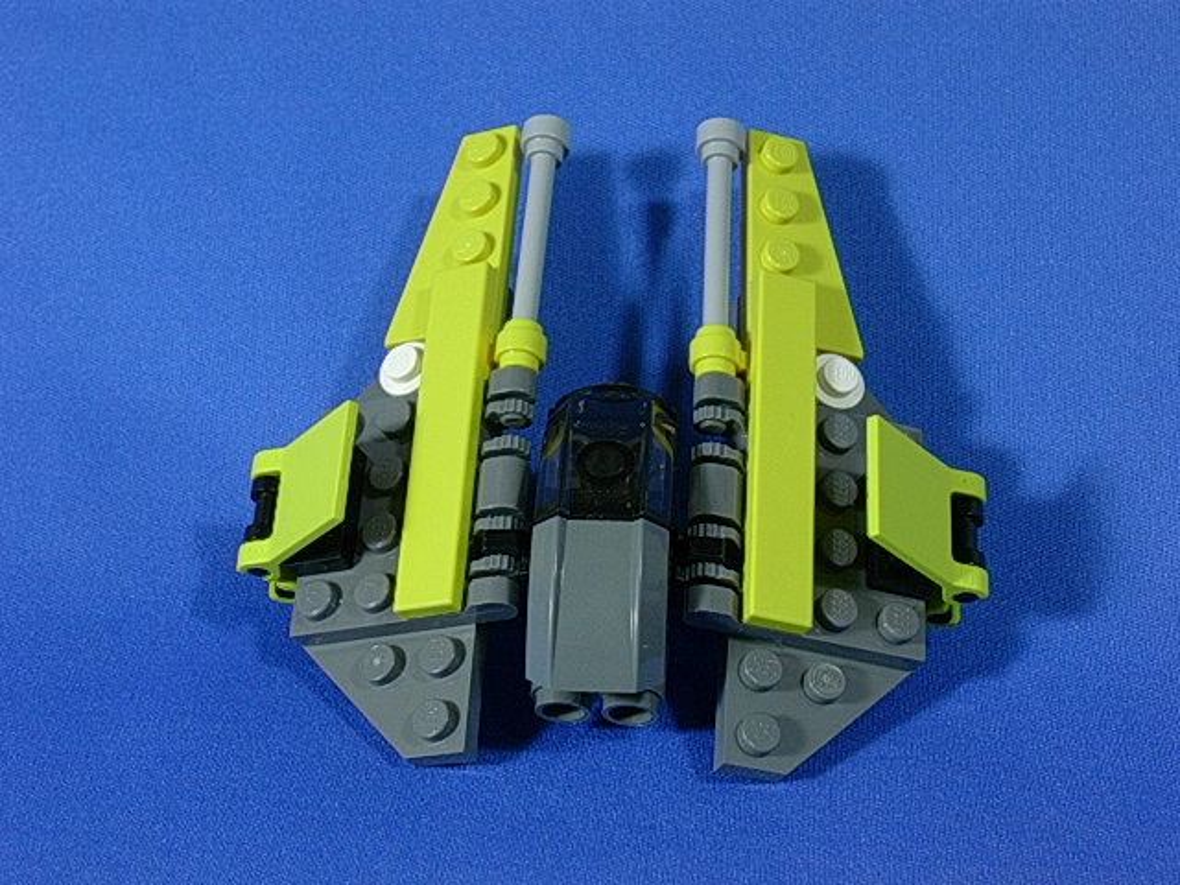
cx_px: 590
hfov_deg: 30.7
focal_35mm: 63
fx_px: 2148
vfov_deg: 23.3
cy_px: 442
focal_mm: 9.6
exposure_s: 1/11.3
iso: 70
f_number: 3.5
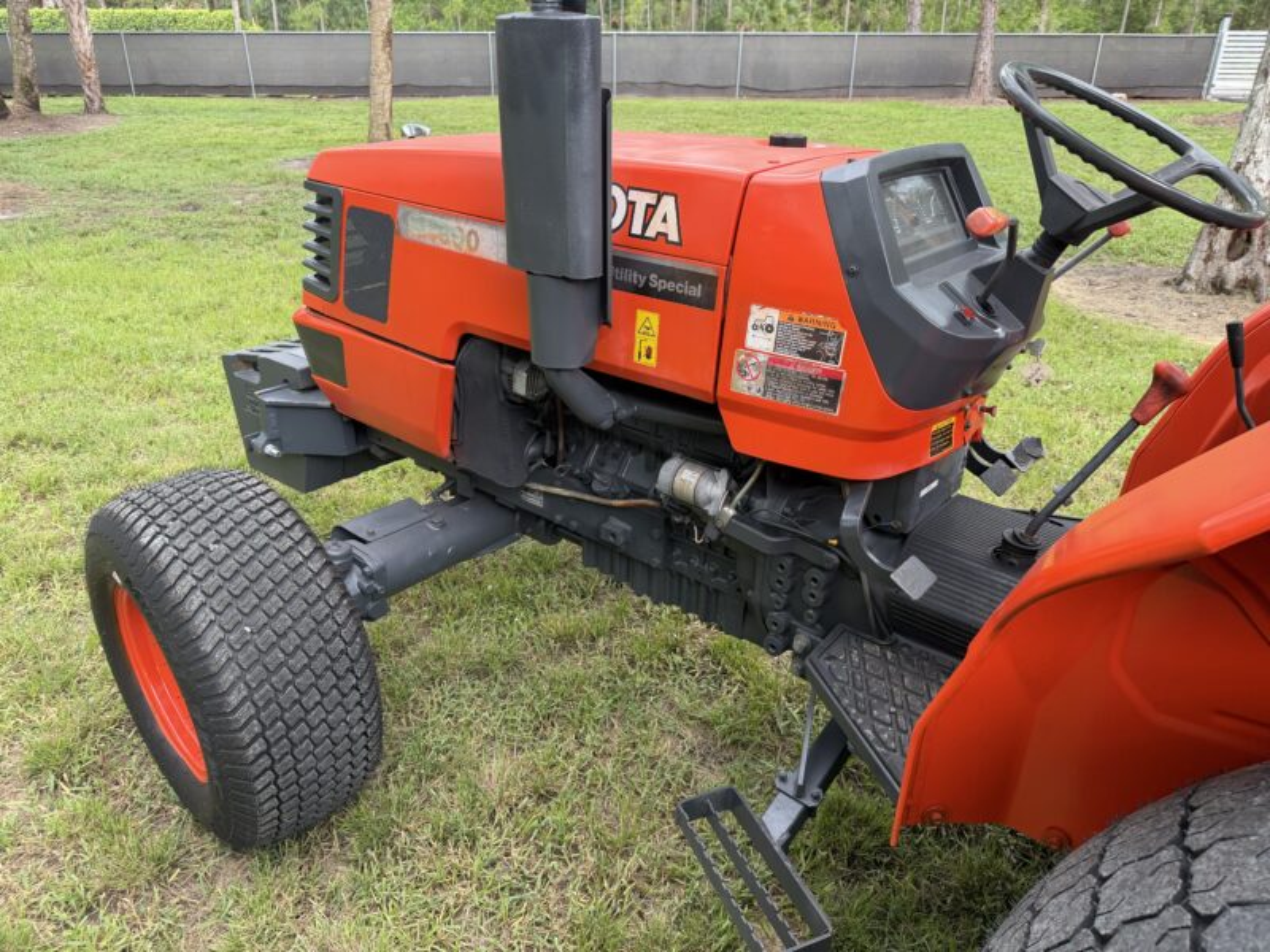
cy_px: 476
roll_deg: +1.4
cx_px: 635
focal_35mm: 24
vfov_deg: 56.8
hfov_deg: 71.6
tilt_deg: -25.4
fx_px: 881
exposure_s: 1/121
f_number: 1.78
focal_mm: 6.76
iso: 125
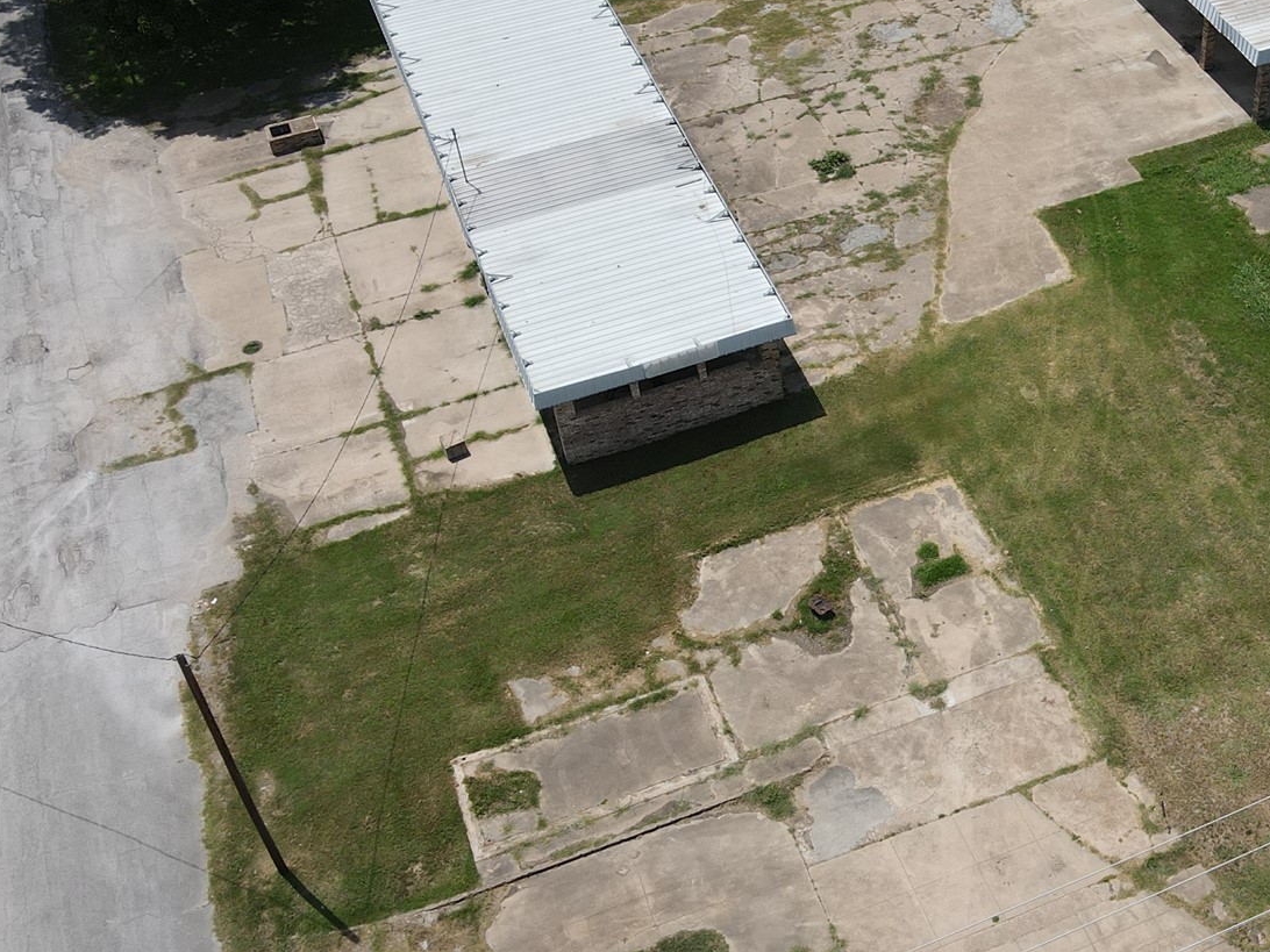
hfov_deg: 40.8
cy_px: 414
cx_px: 962
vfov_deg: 32.1
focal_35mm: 45
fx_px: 1651
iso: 100
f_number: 2.8
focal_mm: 4.5
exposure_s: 1/1000
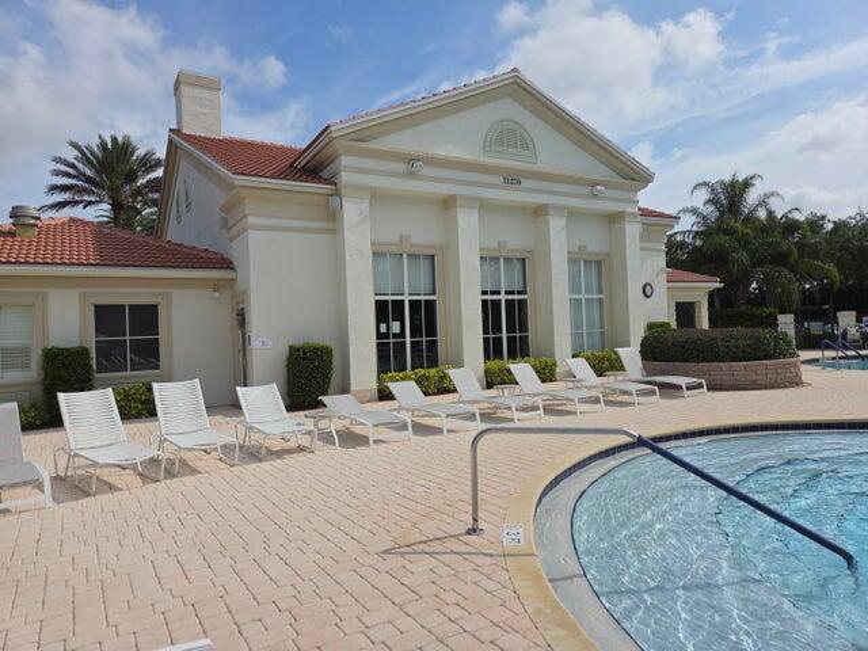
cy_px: 326
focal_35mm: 23
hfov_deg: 73.9
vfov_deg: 58.9
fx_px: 577
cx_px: 434
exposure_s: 1/7891
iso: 64
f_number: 1.8
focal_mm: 5.4
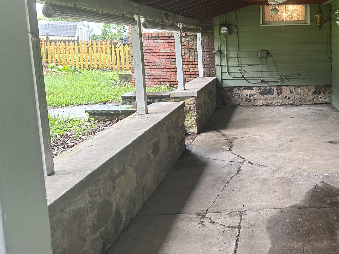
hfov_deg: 44.3
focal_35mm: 40
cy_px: 85
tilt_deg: -4.9
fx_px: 392
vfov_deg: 35.6
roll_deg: +1.2
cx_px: 277
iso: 320
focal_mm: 6.86
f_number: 1.78
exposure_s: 1/60
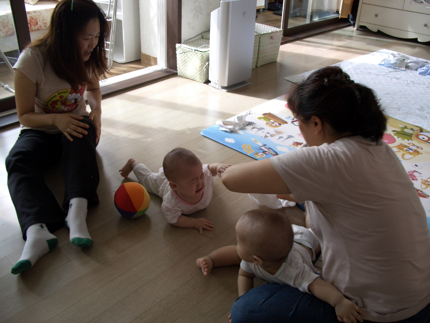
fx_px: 410
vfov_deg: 42.9
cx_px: 215
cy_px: 162
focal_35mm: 33
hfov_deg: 55.4
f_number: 2.8
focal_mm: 7.1
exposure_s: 1/80
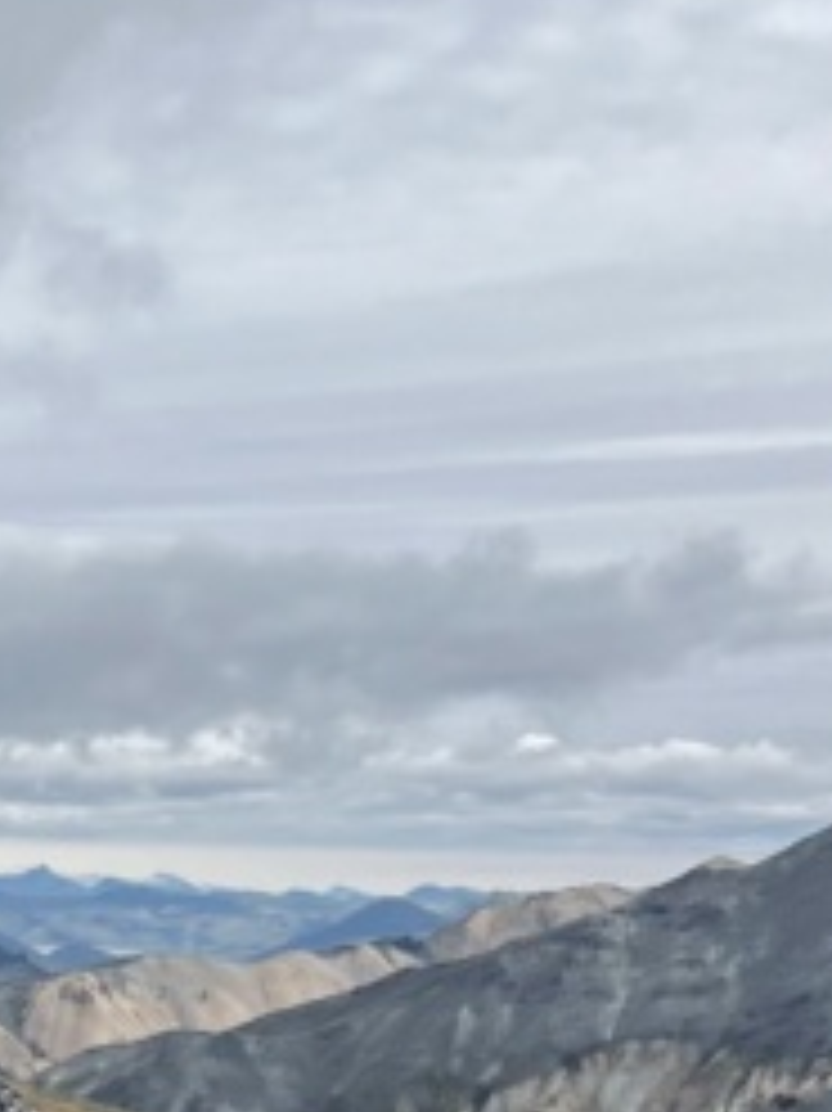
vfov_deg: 17.0
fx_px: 3464
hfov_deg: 12.9
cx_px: -468
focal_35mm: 108
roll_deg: +0.5
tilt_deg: -10.4
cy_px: 1517
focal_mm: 5.1
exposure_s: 1/2513
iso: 50
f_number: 1.6
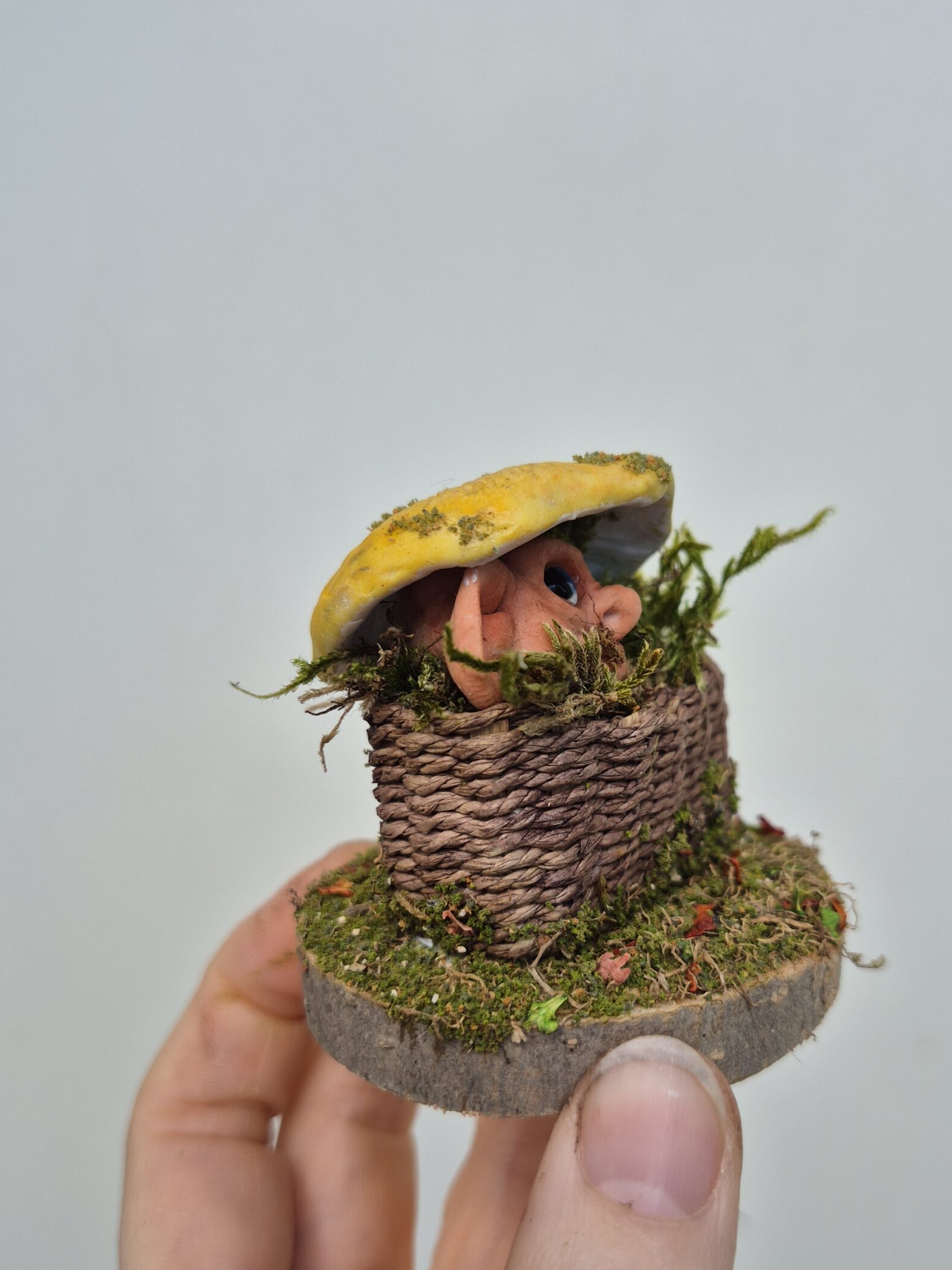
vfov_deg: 63.2
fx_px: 1027
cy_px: 714
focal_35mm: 28
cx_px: 565
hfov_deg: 49.5
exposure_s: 1/180
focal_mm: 5.4
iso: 32
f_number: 1.8
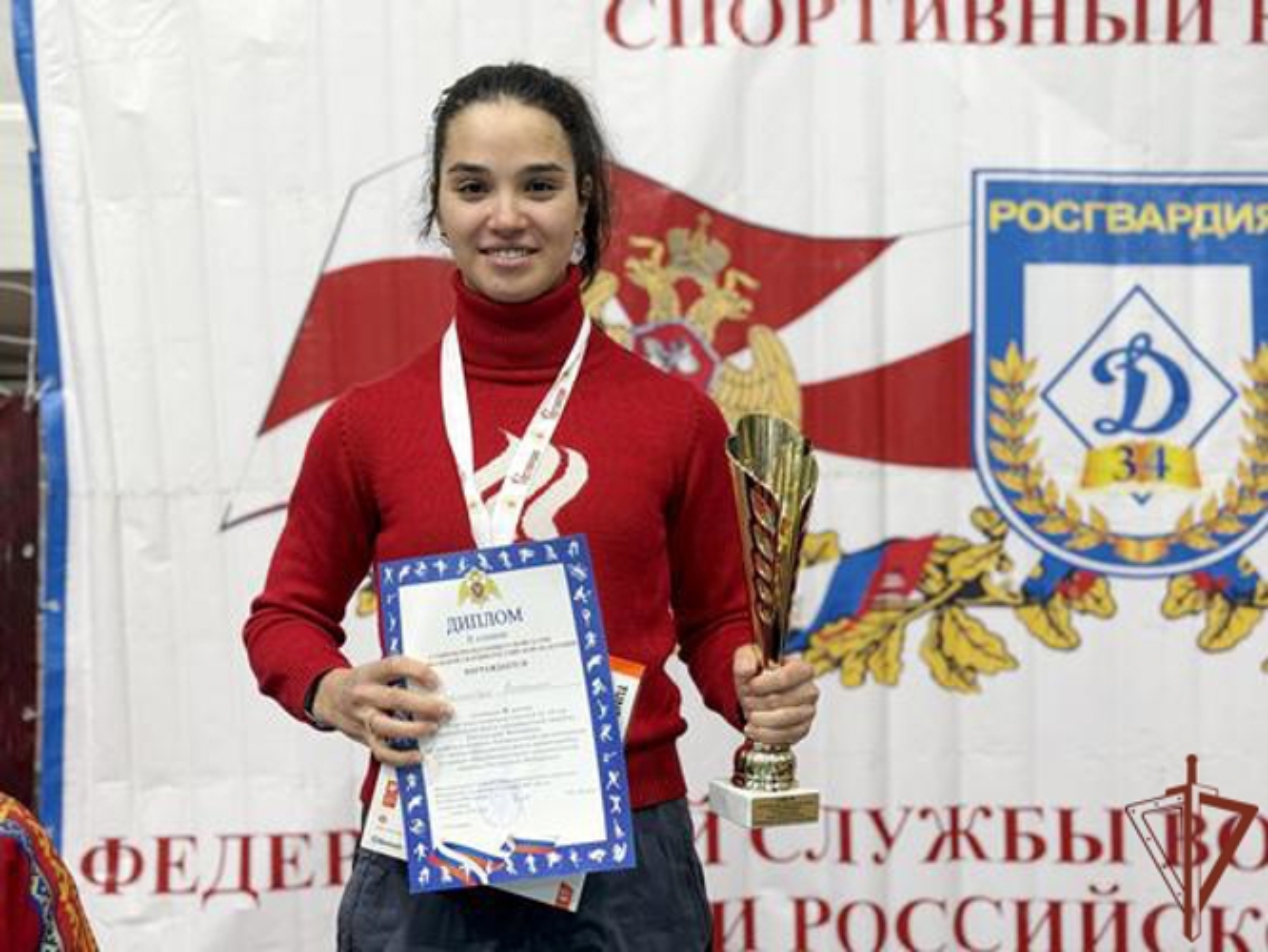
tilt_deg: +1.8
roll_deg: +0.8
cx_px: 634
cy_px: 476
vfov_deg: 30.3
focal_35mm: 48
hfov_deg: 39.6
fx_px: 1759
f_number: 1.78
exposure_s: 1/50
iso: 80
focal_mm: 6.76
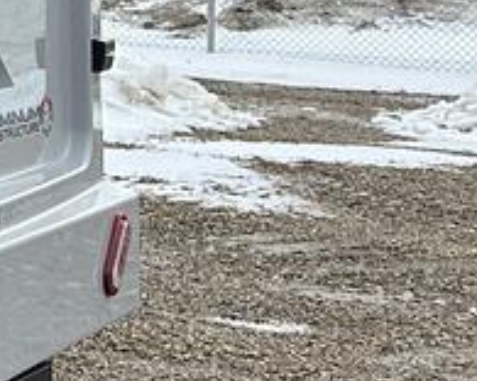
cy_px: -249
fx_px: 2174
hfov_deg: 9.3
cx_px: -1045
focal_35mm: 154
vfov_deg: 9.6
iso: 80
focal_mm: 6.86
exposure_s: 1/4545
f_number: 1.78
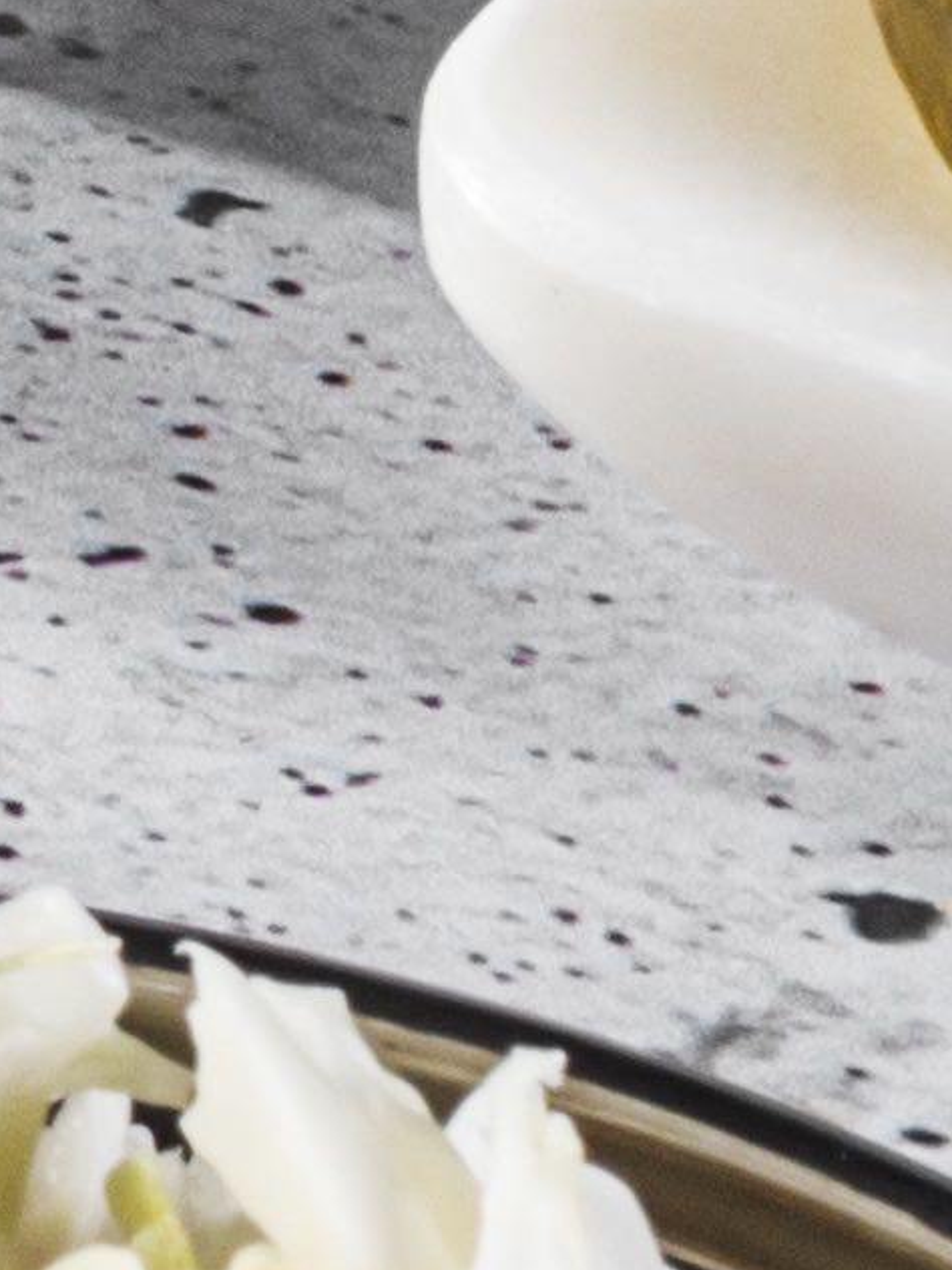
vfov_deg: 3.4
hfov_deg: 2.5
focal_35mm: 560
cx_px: -4025
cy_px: -3209
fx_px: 20535
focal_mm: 50
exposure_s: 1/250
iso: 400
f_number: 22
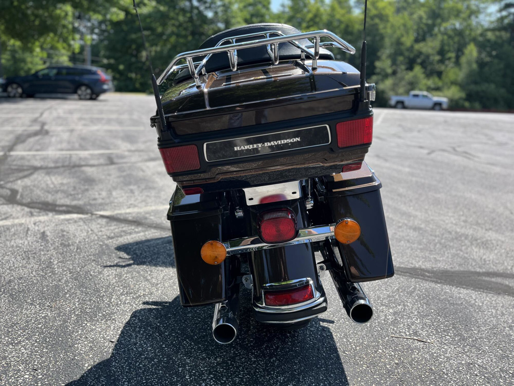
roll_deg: -4.0
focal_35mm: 26
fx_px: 386
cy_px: 193
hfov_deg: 67.3
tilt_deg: -14.4
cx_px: 257
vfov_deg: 53.1
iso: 50
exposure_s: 1/1862
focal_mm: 5.1
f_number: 1.6
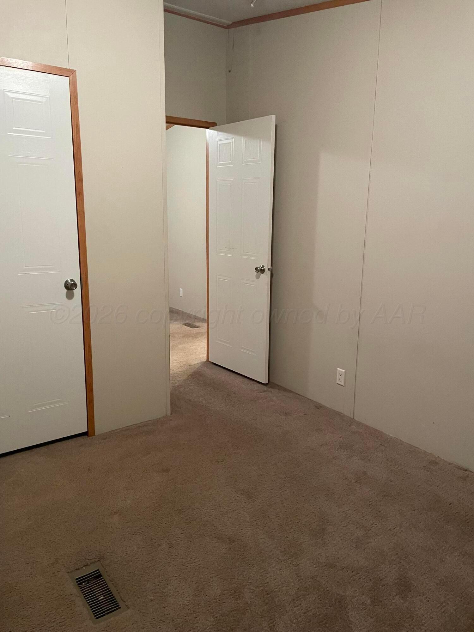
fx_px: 475
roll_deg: -1.4
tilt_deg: -12.0
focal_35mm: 26
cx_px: 237
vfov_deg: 67.3
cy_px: 316
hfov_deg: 53.1
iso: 500
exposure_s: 1/40
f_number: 1.6
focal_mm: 4.2
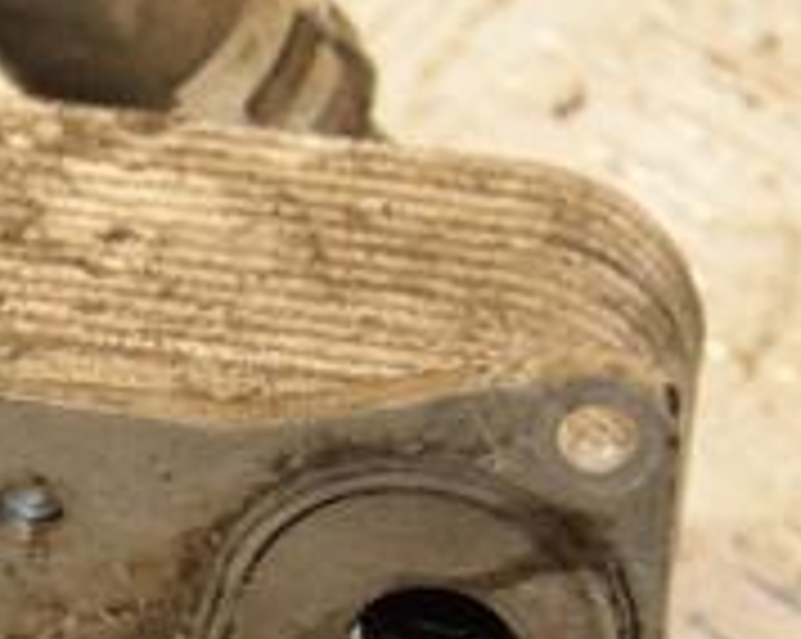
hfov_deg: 6.6
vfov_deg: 5.3
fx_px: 6962
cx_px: -99
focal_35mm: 294
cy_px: 526
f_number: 5.6
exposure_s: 1/200
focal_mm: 62
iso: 800
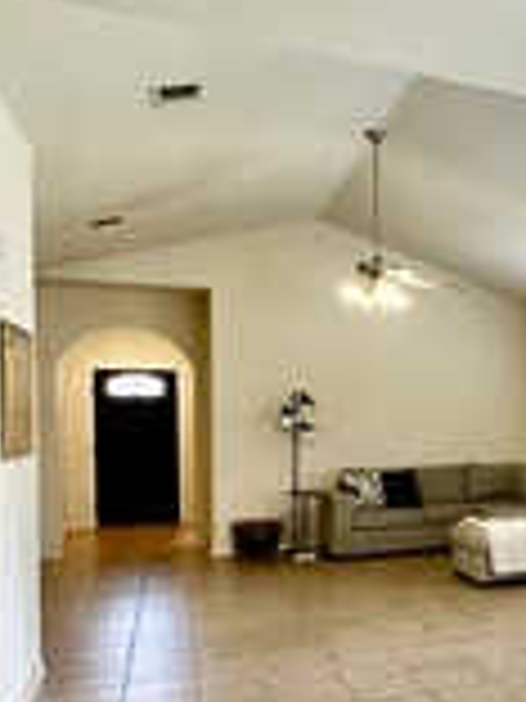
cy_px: 432
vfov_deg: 43.6
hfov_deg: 26.8
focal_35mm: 43
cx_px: 728
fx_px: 871
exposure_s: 1/120
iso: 160
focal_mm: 2.22
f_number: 2.2
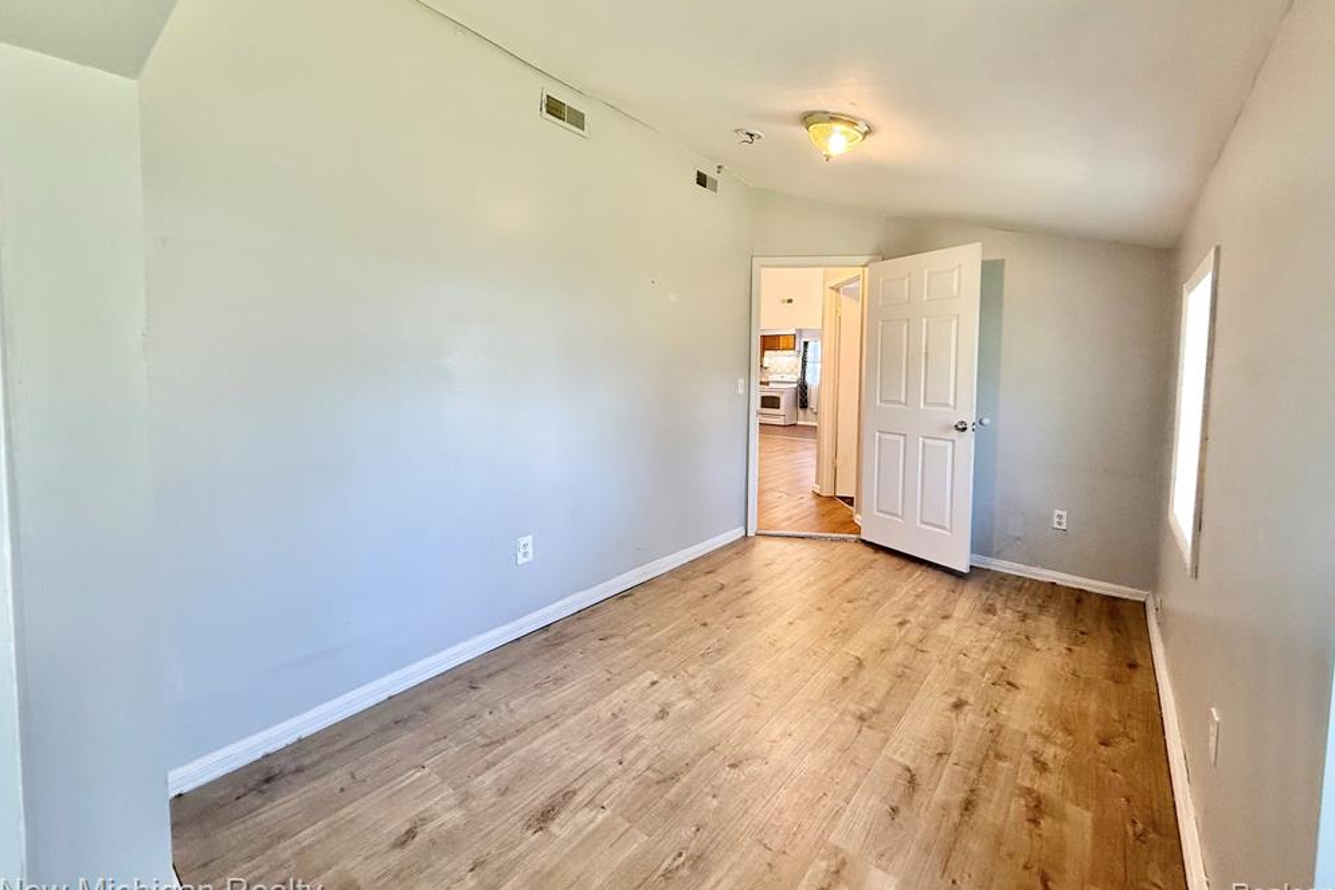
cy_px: 400
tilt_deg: -2.3
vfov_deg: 77.1
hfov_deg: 100.4
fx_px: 556
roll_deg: -0.6
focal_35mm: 15
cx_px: 680
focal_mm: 2.22
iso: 320
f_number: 2.2
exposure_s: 1/120
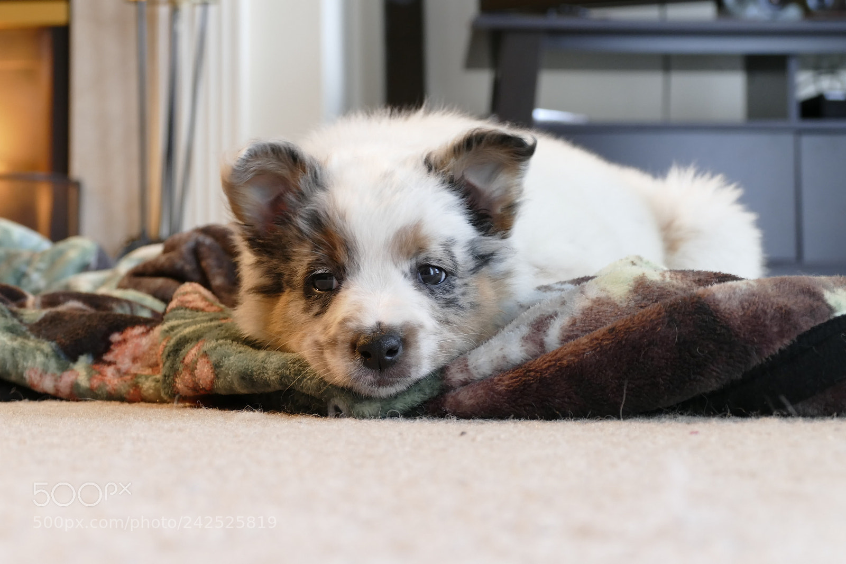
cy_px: 282
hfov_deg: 30.1
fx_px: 1574
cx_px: 423
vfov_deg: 20.3
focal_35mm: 67
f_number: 4
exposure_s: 1
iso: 400
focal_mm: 24.33
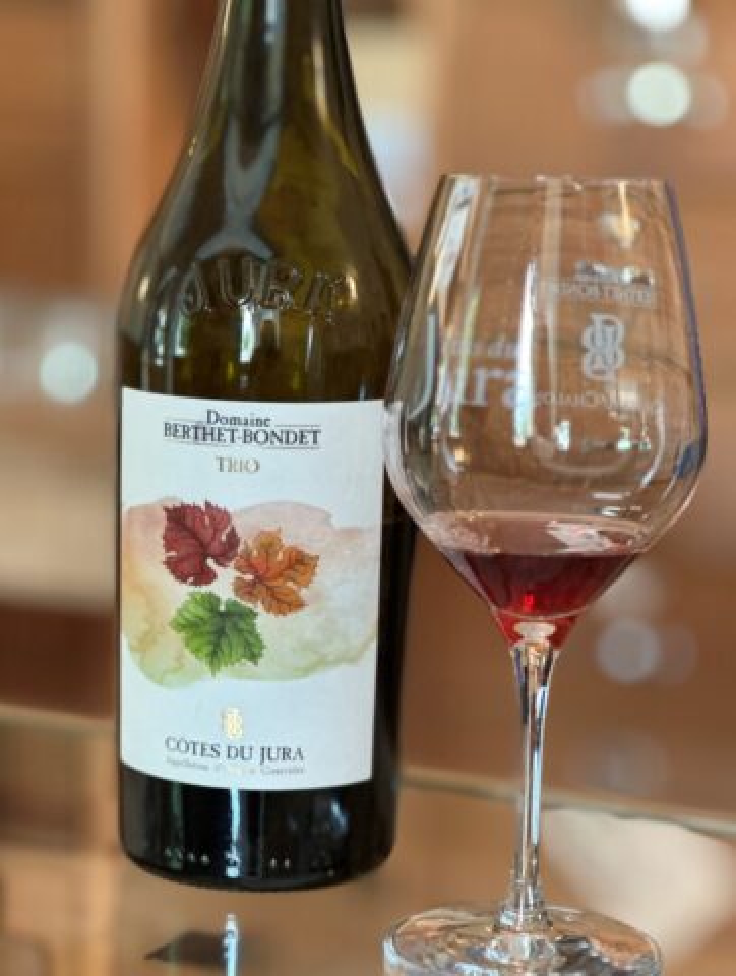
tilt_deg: -8.6
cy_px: 488
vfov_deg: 25.3
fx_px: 2175
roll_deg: -1.7
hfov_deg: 19.2
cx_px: 368
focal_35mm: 77
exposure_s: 1/33
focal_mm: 9
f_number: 2.8
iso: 250
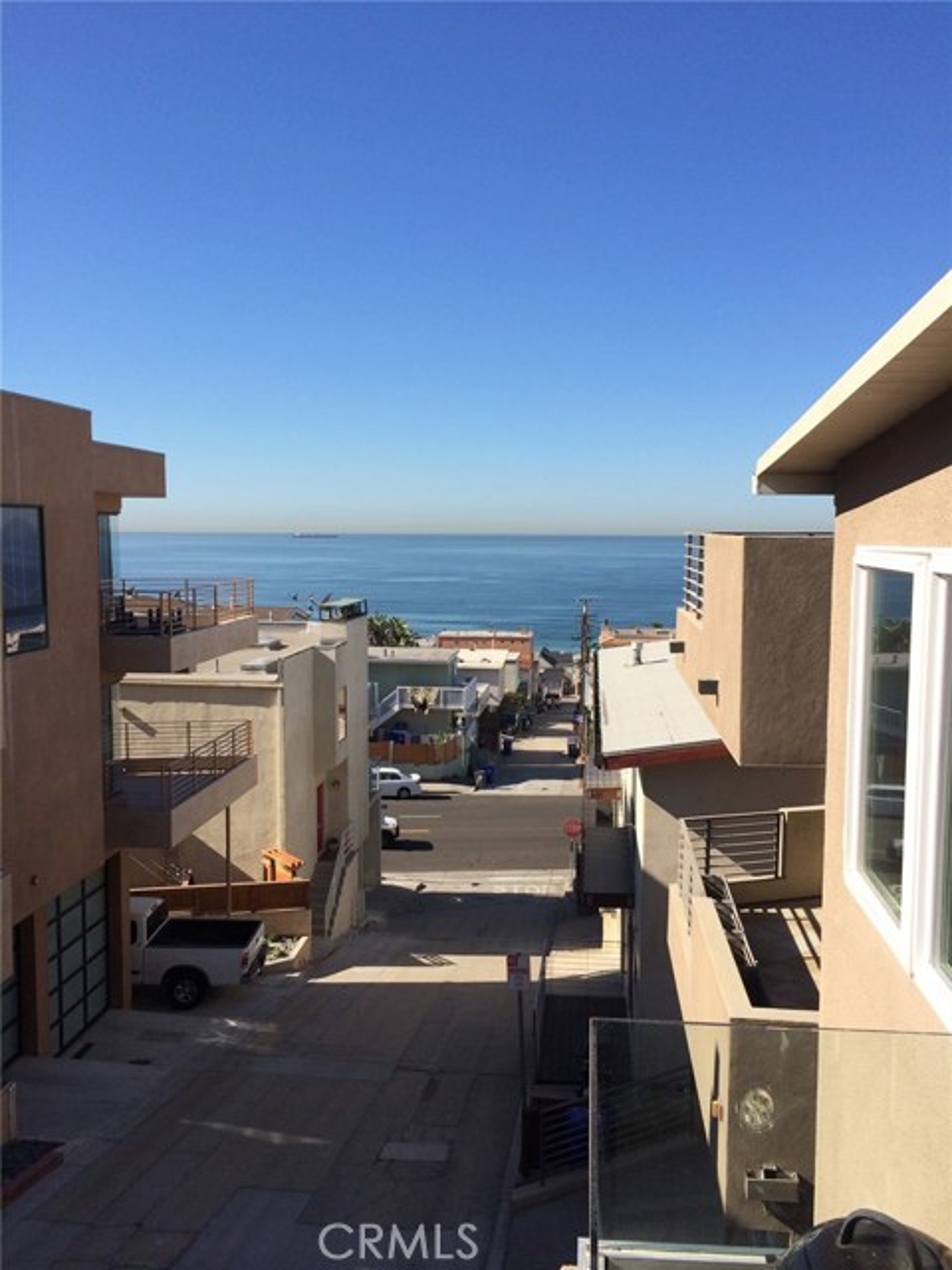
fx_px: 1100
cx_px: 476
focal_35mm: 30
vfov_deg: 60.0
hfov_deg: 46.8
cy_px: 635
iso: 40
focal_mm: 4.12
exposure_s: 1/2053
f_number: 2.2
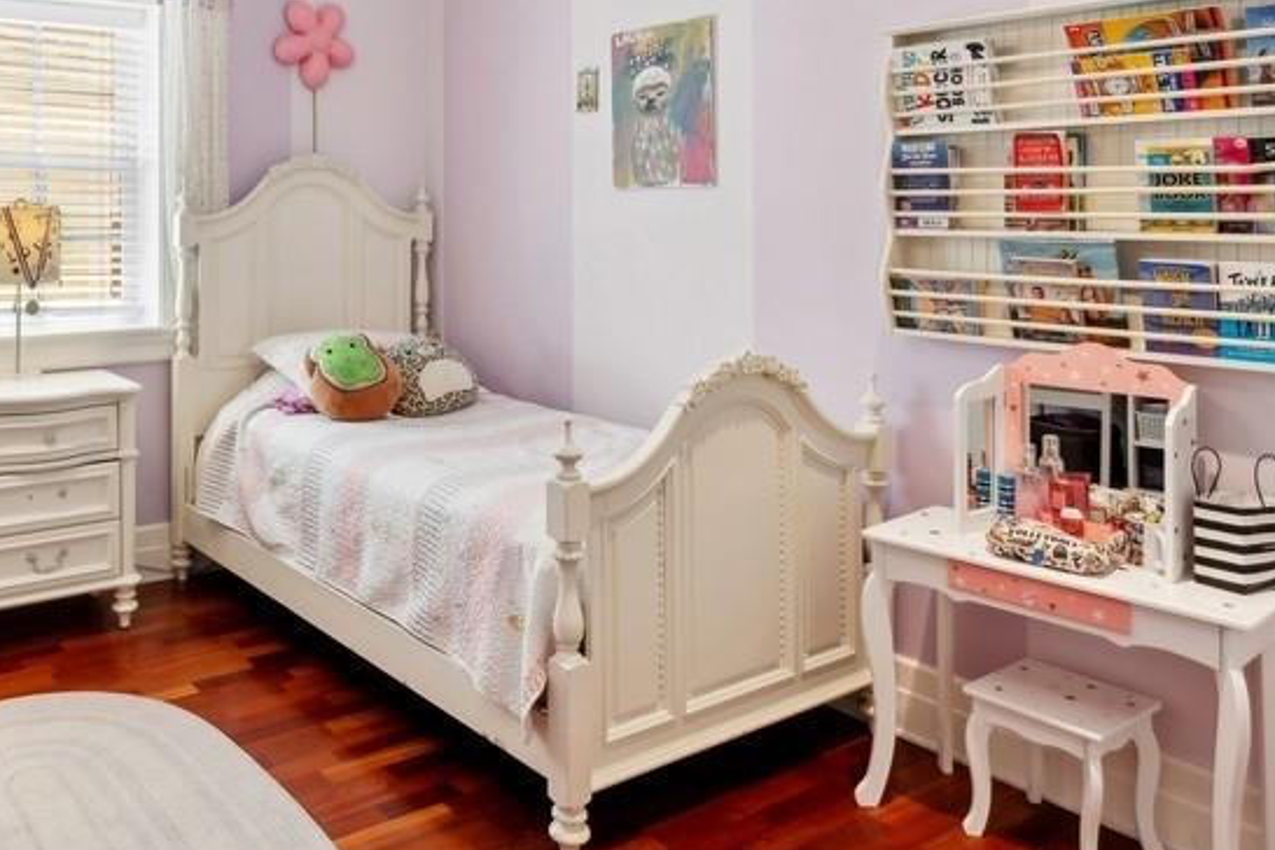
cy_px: 308
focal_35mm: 28
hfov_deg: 62.6
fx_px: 992
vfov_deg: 45.9
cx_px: 355
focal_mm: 11.5
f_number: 8
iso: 320
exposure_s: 1/8
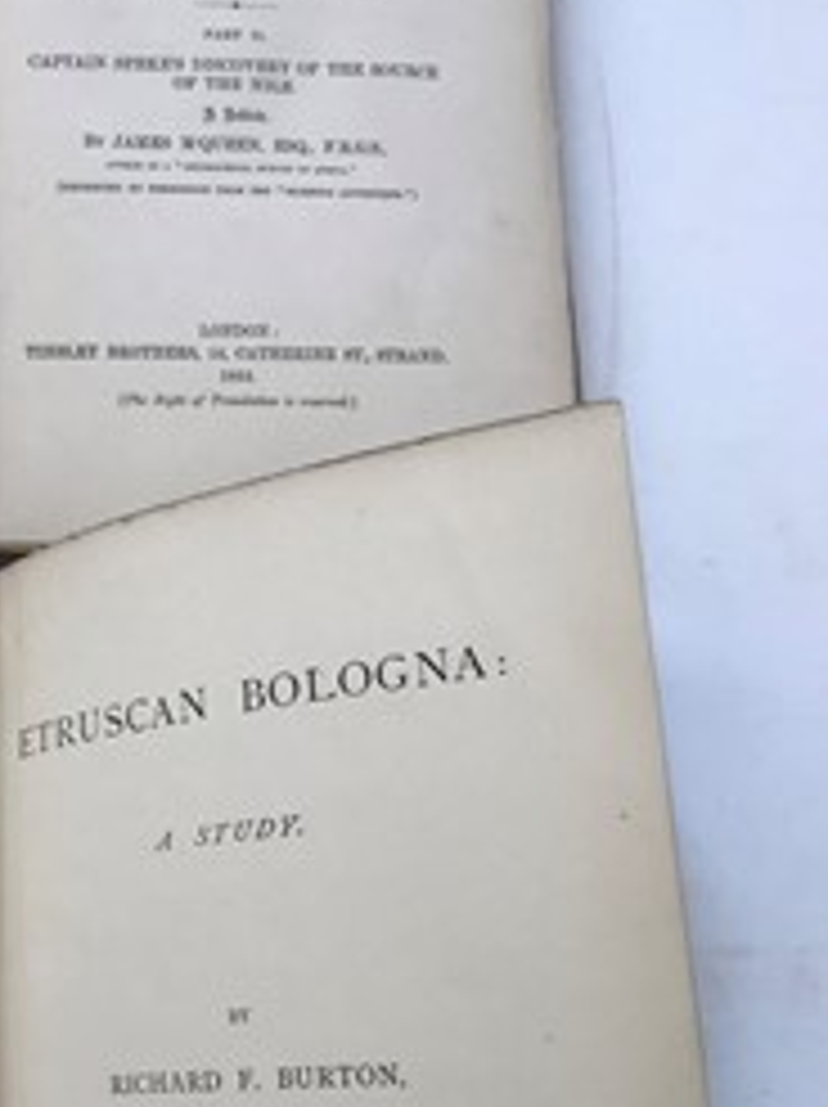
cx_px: 7
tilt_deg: -72.9
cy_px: 734
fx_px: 1821
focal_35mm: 57
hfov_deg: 24.5
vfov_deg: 33.5
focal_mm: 3.99
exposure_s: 1/50
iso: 25
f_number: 1.8
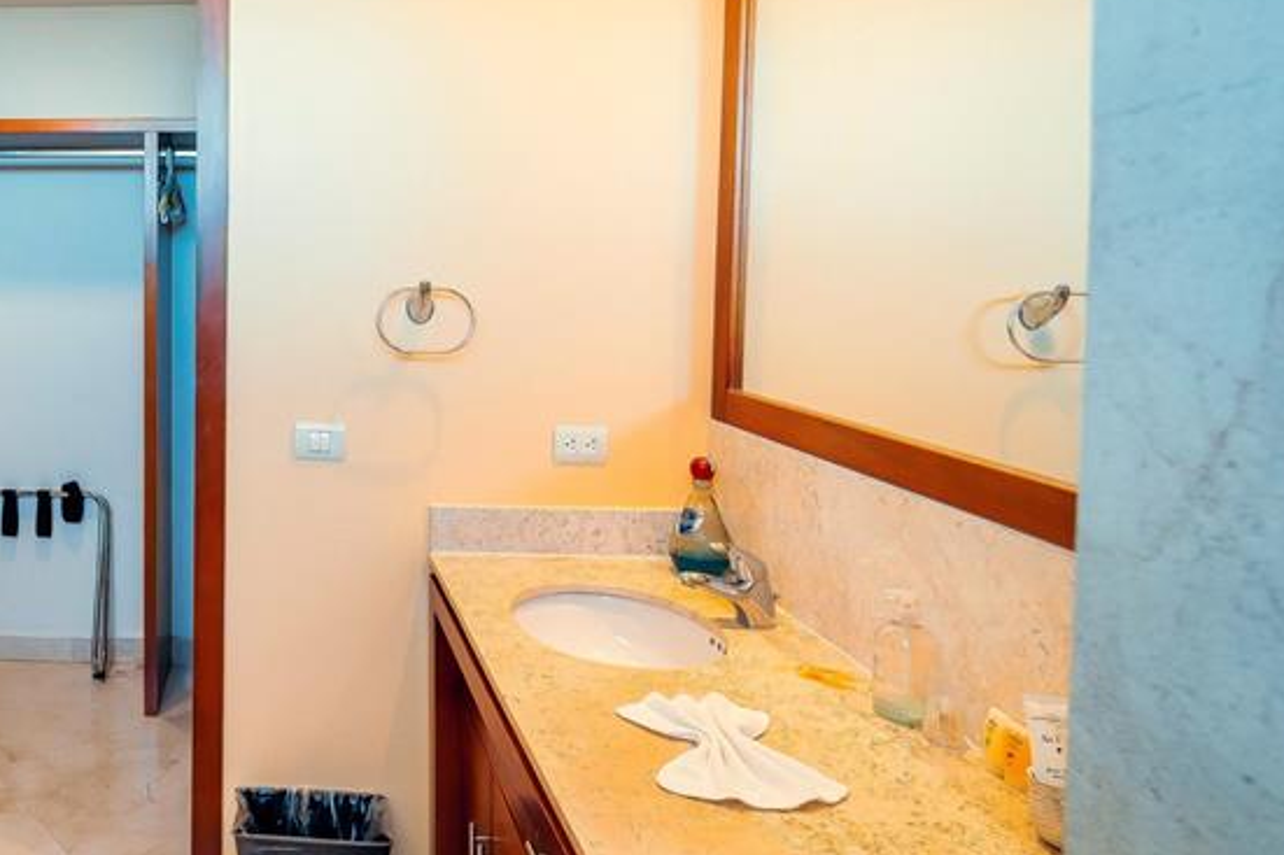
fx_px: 927
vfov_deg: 49.0
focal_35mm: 26
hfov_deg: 61.7
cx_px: 203
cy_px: 312
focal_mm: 14
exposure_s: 1/20
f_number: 5.6
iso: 500
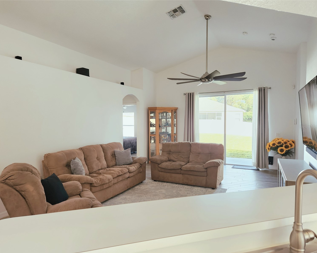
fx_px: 225
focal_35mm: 24
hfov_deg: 70.2
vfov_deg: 58.8
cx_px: 150
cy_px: 127
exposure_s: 1/182
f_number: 1.8
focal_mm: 5.4
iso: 160
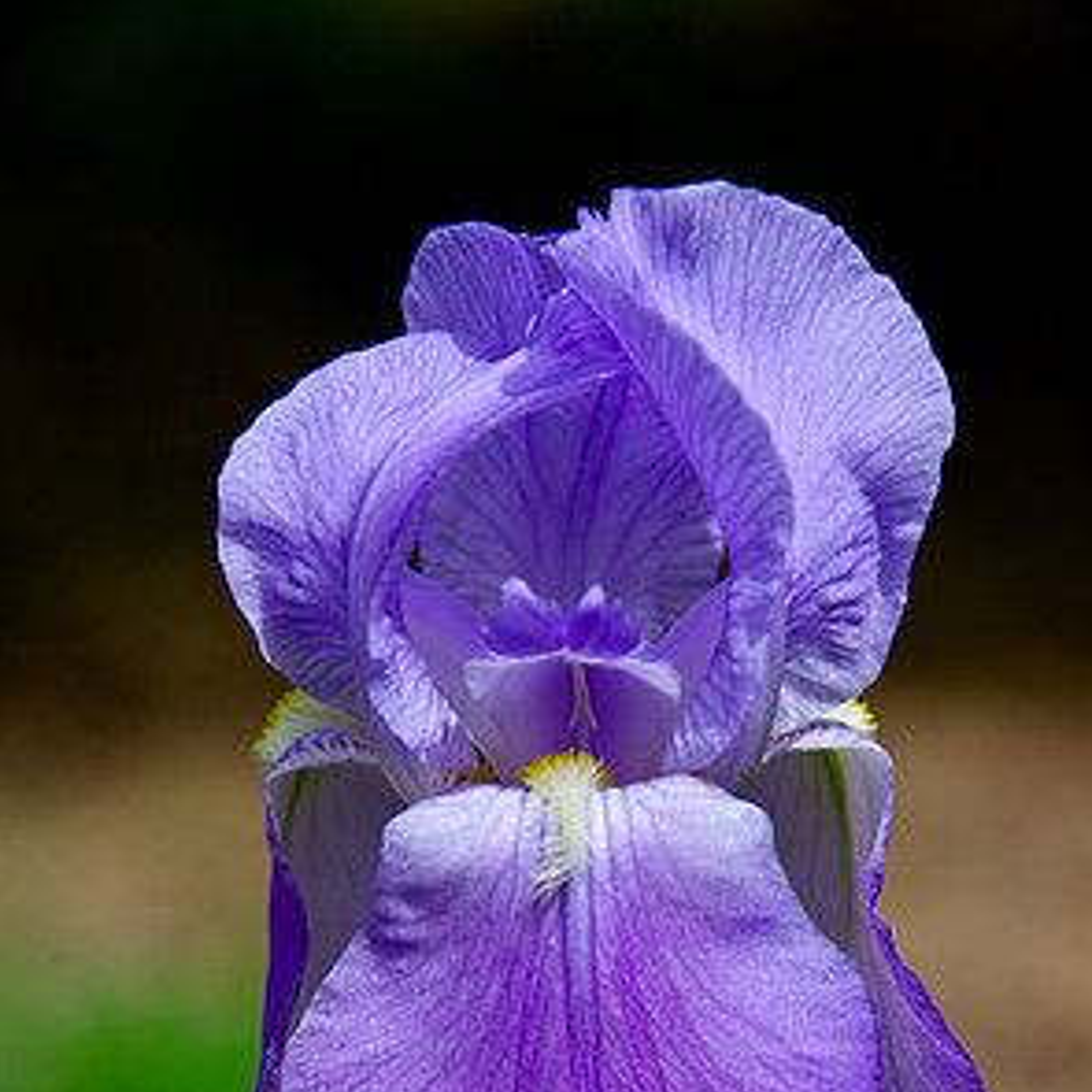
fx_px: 7638
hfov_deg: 8.2
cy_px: 818
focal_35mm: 214
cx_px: 550
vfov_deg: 8.2
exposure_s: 1/180
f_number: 9.5
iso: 200
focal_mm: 110
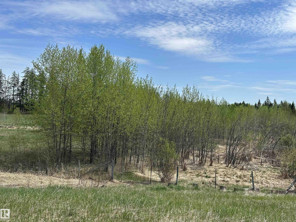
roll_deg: -2.1
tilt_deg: +0.9
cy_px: 111
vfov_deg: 30.3
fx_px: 410
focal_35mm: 48
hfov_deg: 39.7
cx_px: 148
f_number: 1.78
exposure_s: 1/3876
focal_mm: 6.86
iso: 64
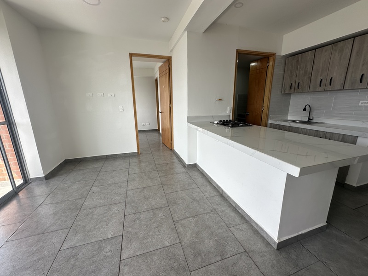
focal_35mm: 14
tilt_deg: -13.9
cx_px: 184
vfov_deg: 85.7
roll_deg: +0.1
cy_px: 138
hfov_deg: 102.1
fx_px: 149
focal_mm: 2.22
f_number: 2.2
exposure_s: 1/344
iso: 40
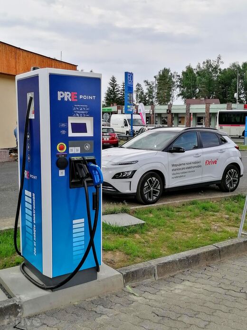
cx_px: 124
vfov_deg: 47.9
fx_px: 371
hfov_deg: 36.8
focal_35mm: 39
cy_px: 165
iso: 50
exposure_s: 1/1431
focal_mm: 5.3
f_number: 1.8
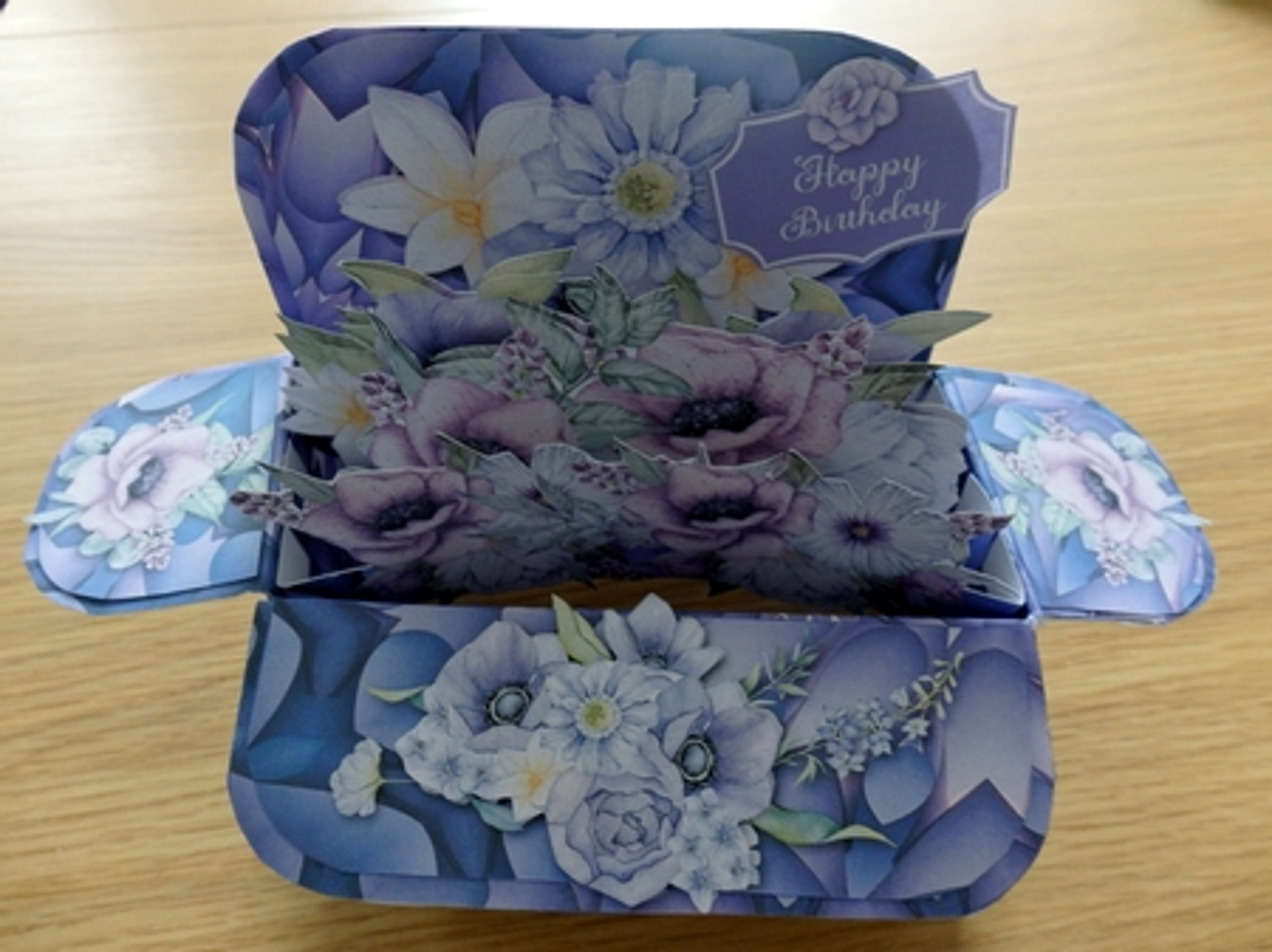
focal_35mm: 25
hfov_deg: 69.4
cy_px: 476
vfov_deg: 54.8
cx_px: 636
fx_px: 918
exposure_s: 1/30
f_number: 3
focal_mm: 4.5
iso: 400
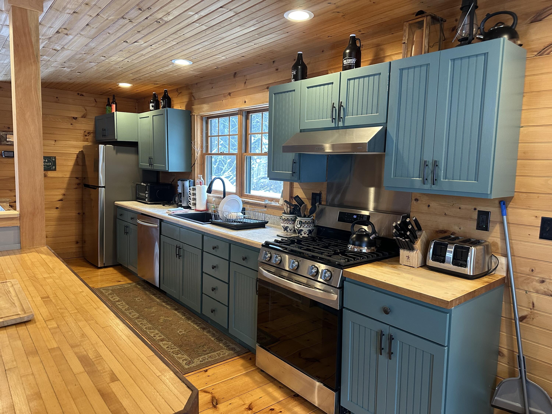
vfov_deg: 56.8
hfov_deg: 71.6
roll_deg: -1.5
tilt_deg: -5.5
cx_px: 276
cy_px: 207
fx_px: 383
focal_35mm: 24
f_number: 1.78
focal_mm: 6.86
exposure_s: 1/60
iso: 250
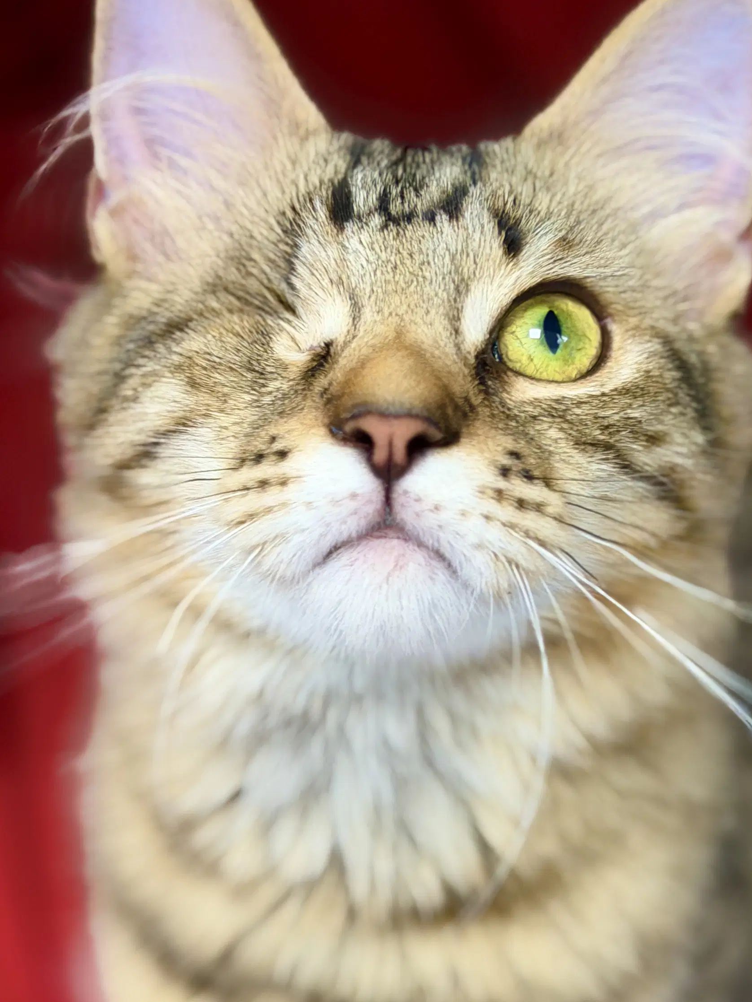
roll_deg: -6.0
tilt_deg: -39.2
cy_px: 445
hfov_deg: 26.6
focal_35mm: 55
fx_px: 1593
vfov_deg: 34.9
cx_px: 409
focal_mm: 6.76
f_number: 1.78
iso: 125
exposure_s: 1/60
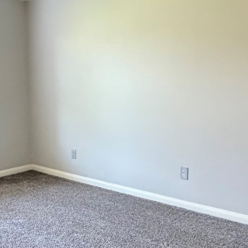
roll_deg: +1.5
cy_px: 128
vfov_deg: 36.8
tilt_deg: -7.1
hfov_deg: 35.8
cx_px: 58
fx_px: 373
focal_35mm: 46
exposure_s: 1/60
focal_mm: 2.22
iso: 1000
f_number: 2.2
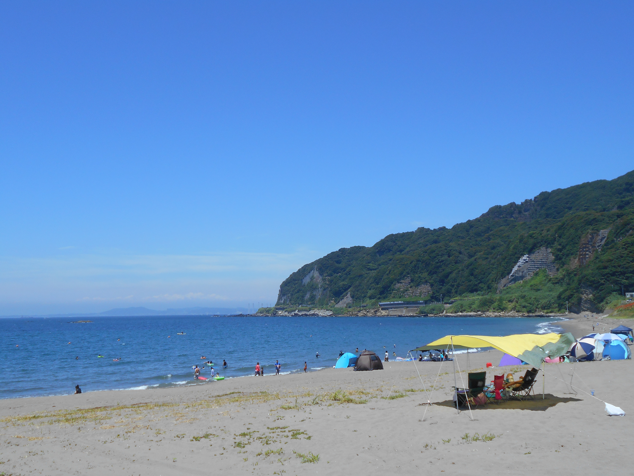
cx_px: 317
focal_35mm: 39
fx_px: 714
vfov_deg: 36.8
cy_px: 238
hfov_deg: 47.9
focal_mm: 6.7
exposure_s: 1/1000
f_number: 3.9
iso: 80
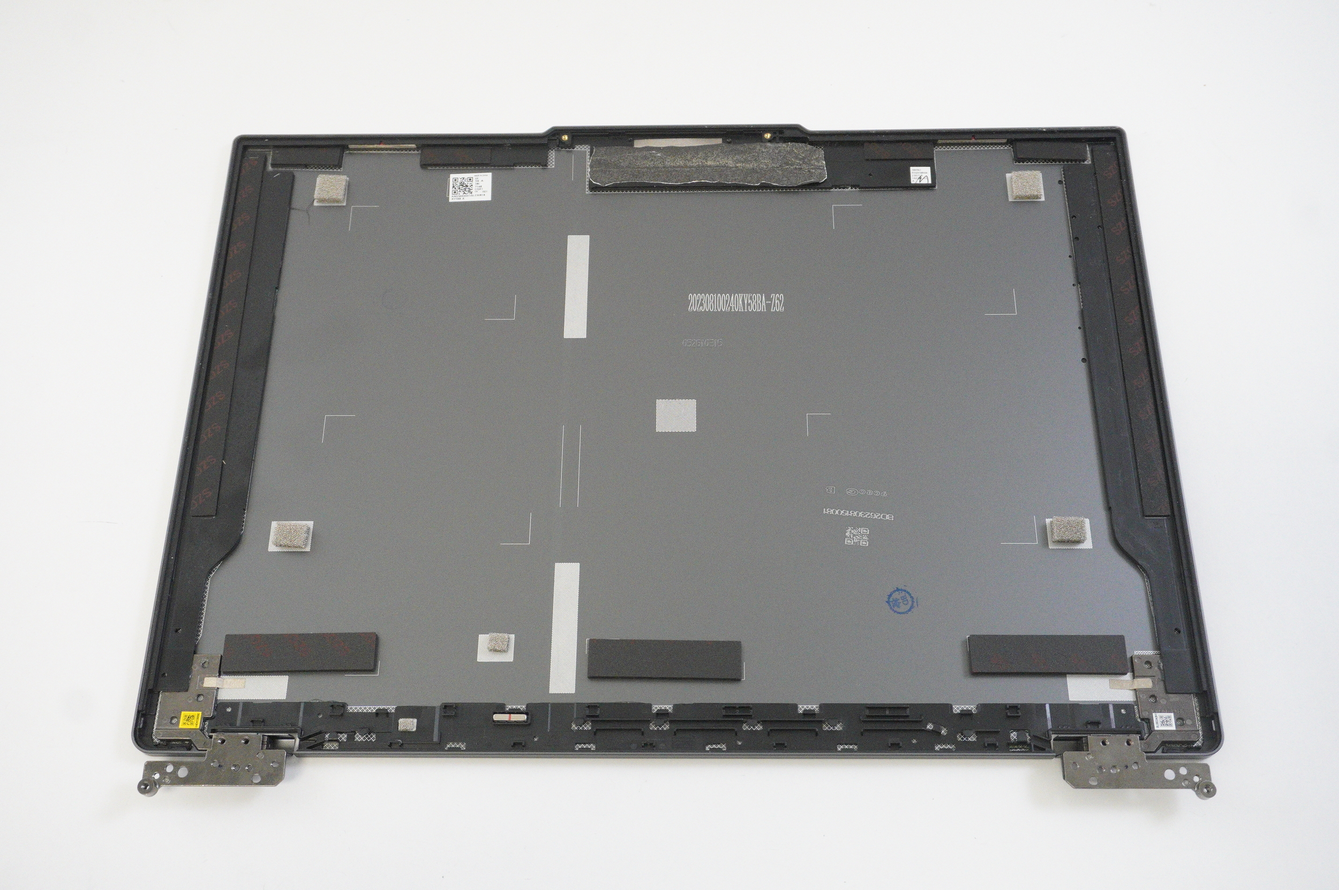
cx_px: 670
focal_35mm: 38
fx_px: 1393
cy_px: 445
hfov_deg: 51.3
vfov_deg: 35.4
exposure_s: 1/125
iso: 4000
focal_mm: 25
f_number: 6.3
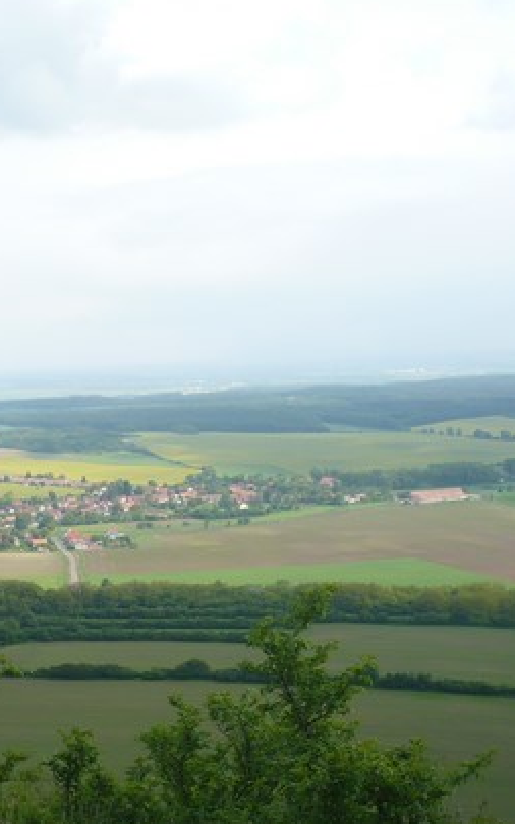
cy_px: 429
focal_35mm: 55
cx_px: 77
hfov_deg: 23.1
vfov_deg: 36.9
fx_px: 1236
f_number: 8
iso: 100
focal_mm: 5.8
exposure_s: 1/160
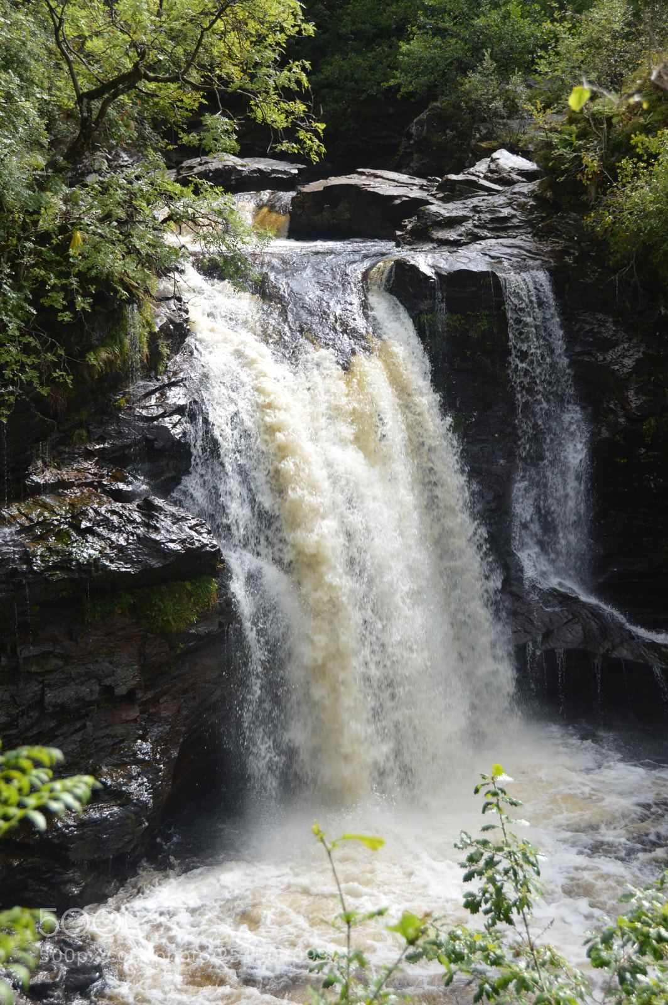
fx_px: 1673
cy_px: 502
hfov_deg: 22.6
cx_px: 334
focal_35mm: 60
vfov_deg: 33.4
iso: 100
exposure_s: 1/160
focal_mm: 40
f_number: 6.3
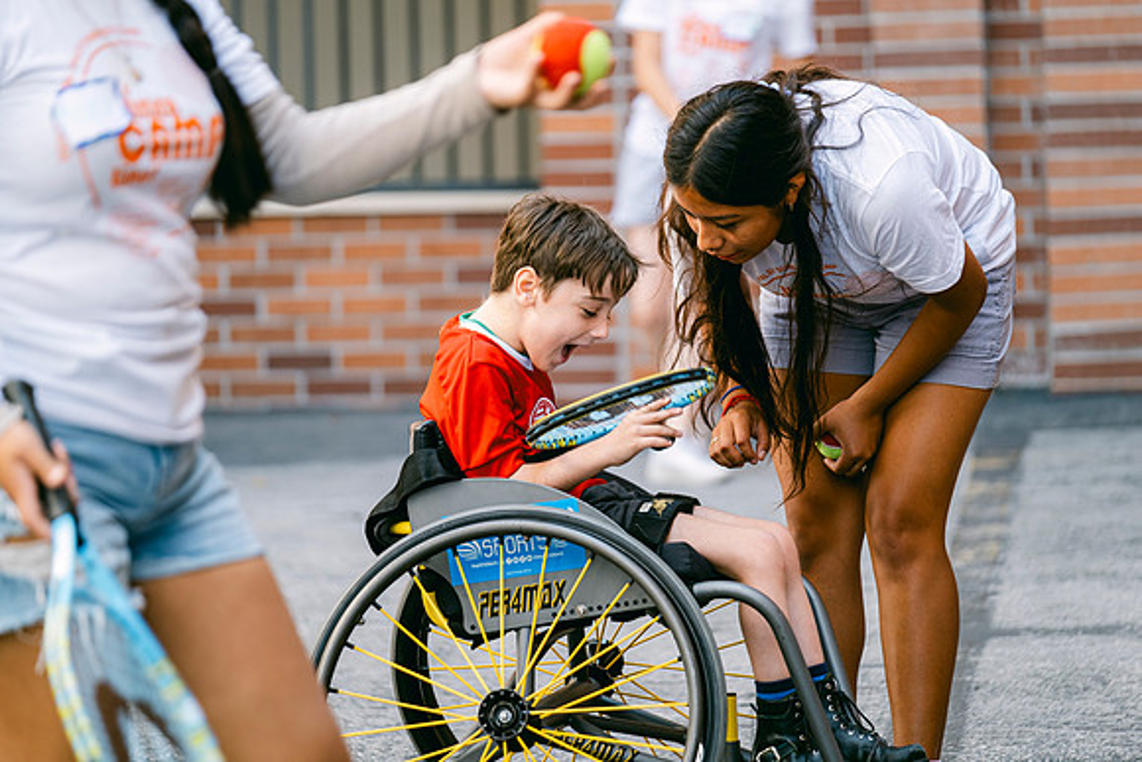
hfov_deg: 9.8
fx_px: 6663
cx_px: 571
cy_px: 381
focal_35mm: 210
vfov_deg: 6.5
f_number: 2.8
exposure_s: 1/170
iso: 160
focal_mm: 140
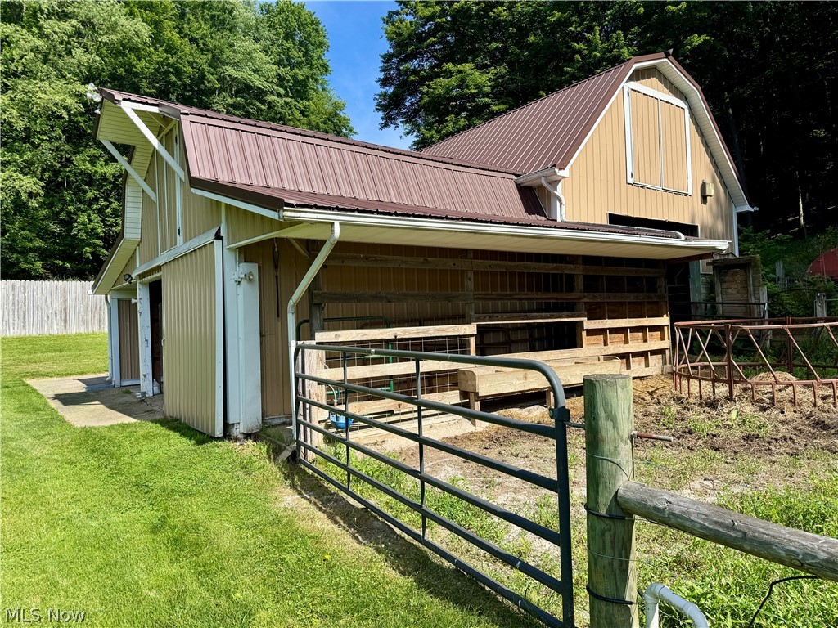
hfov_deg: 71.6
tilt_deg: +0.4
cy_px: 314
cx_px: 419
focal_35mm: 24
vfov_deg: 56.8
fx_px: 581
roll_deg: +0.0
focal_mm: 6.76
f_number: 1.78
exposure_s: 1/2604
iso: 80
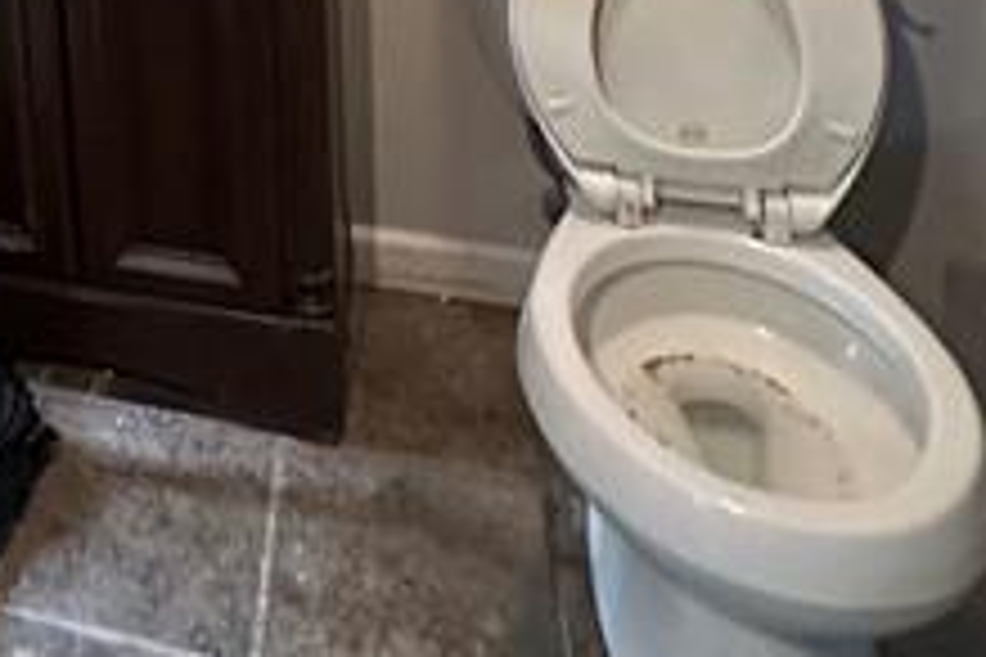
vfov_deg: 20.0
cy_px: -495
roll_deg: +3.8
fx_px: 1397
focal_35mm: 51
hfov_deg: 34.3
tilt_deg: -7.6
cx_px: -63
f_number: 2.2
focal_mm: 2.22
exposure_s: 1/60
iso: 800
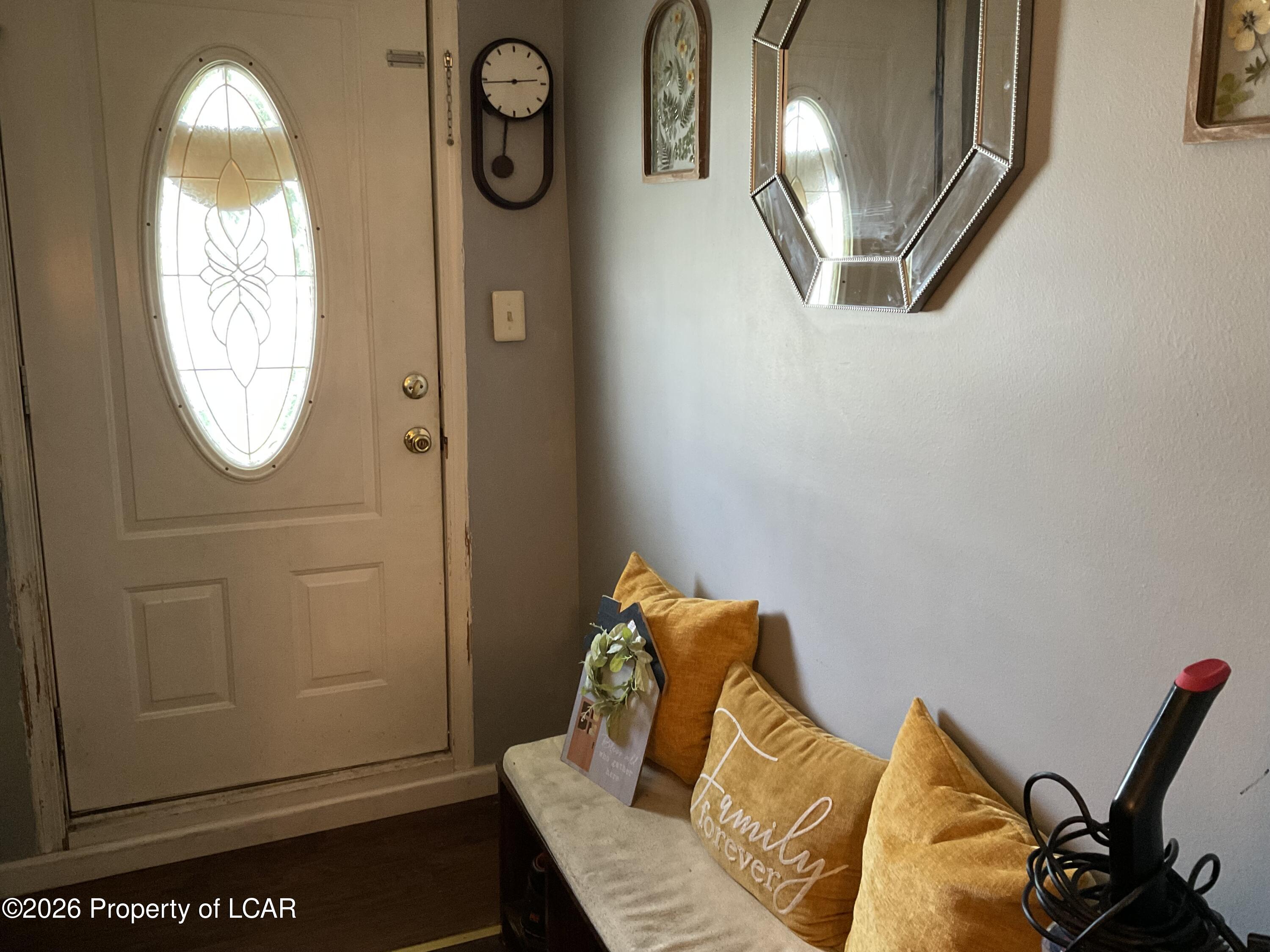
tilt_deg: -11.5
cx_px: 635
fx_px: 1064
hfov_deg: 61.7
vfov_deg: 48.2
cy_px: 476
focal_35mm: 29
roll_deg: -0.7
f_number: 1.8
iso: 200
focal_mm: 3
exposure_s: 1/60
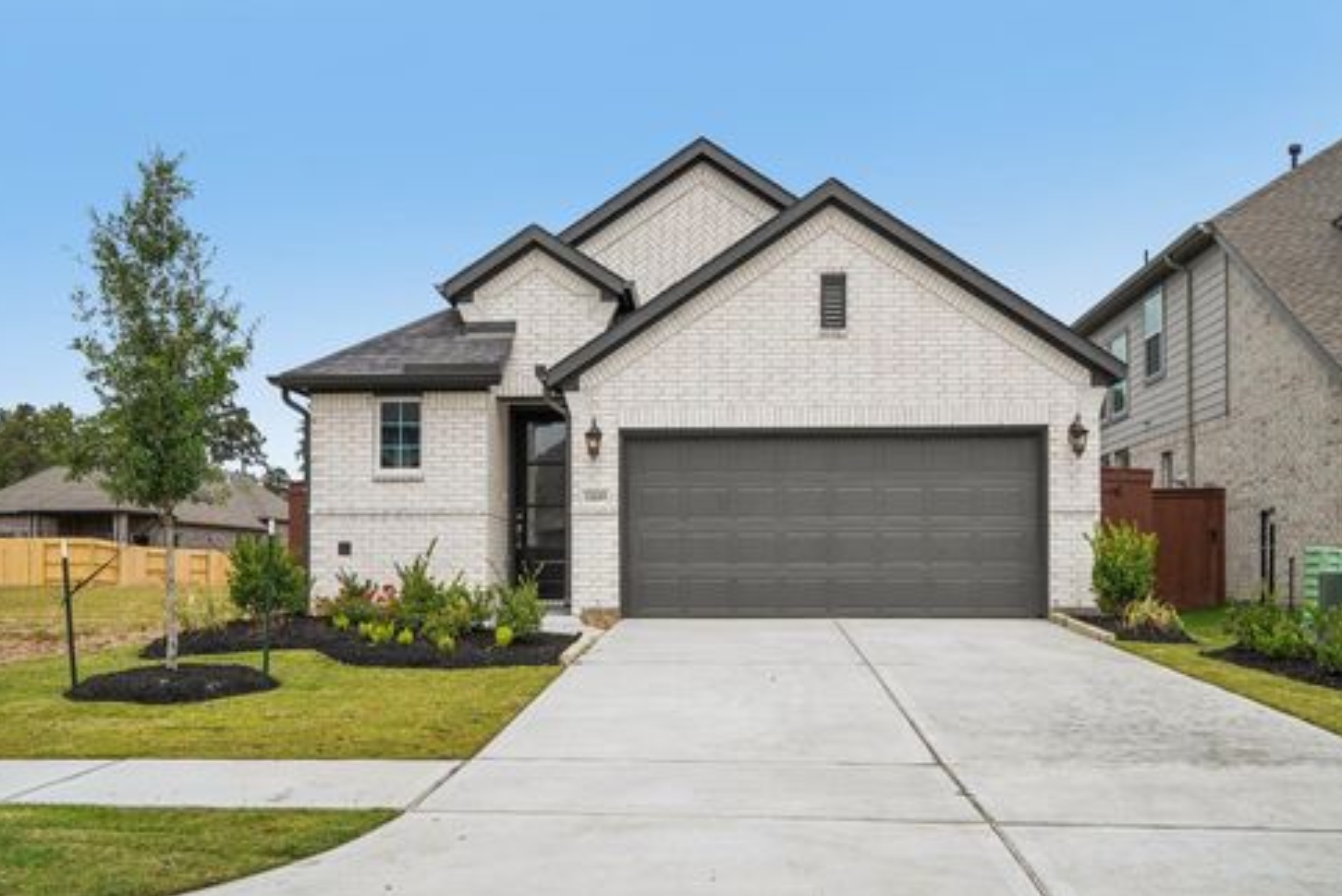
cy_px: 440
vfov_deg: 41.1
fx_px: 1193
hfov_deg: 58.7
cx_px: 677
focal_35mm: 32
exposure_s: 1/2000
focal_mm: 31
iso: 500
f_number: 8
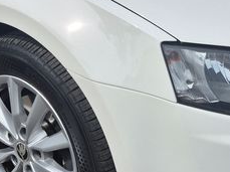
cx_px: 117
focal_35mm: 103
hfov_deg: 19.1
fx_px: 683
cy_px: -14
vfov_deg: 14.0
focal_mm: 5.4
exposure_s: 1/3576
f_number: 1.8
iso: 25
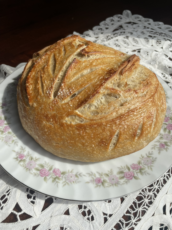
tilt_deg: -48.7
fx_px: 172
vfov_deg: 67.3
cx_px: 86
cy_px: 115
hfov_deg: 53.1
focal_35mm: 26
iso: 50
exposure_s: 1/4132
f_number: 1.6
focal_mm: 4.2
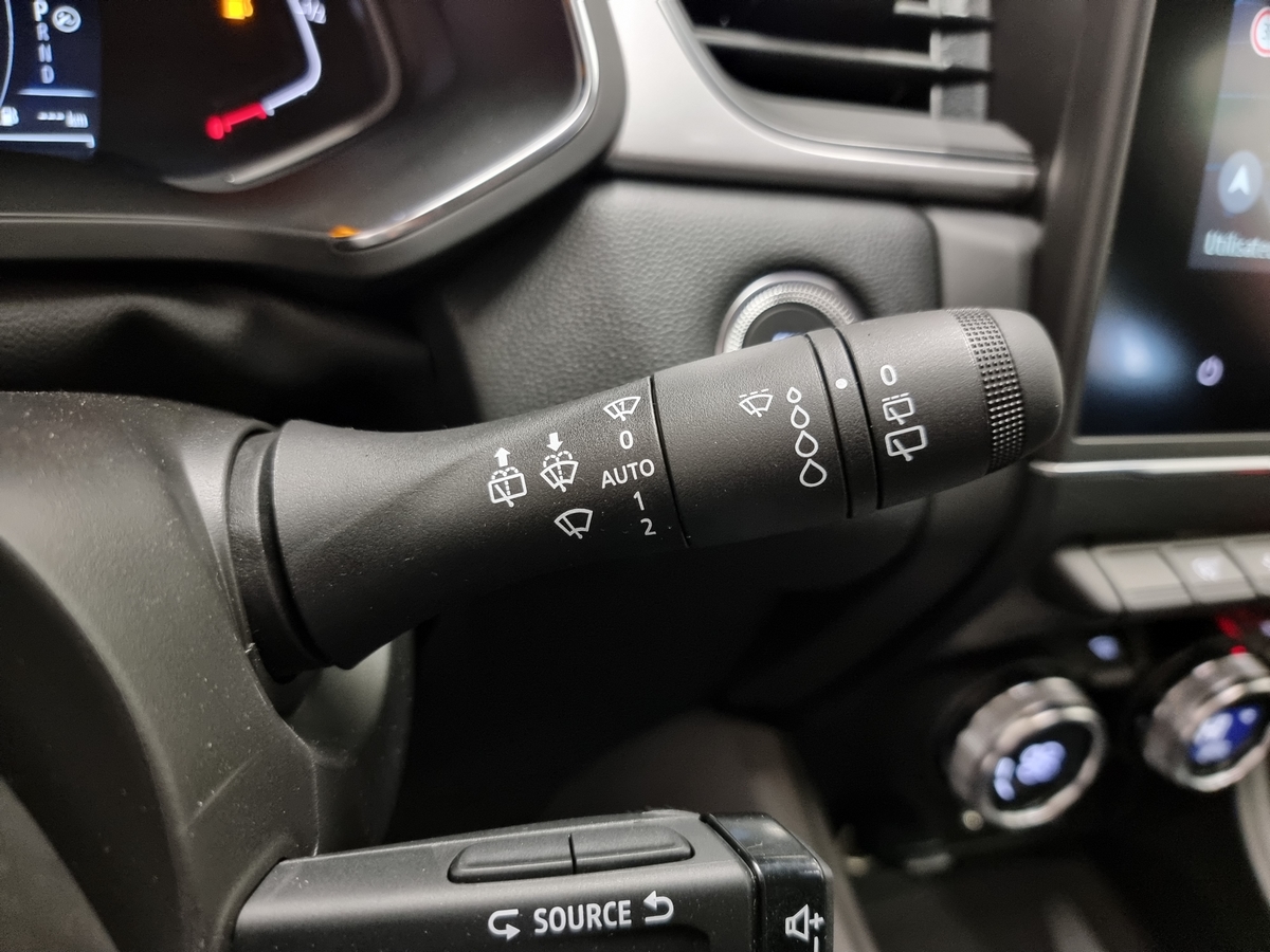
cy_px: 476
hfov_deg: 71.6
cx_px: 635
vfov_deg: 56.8
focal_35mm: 24
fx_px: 881
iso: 640
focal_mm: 6.7
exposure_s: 1/25
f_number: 1.8
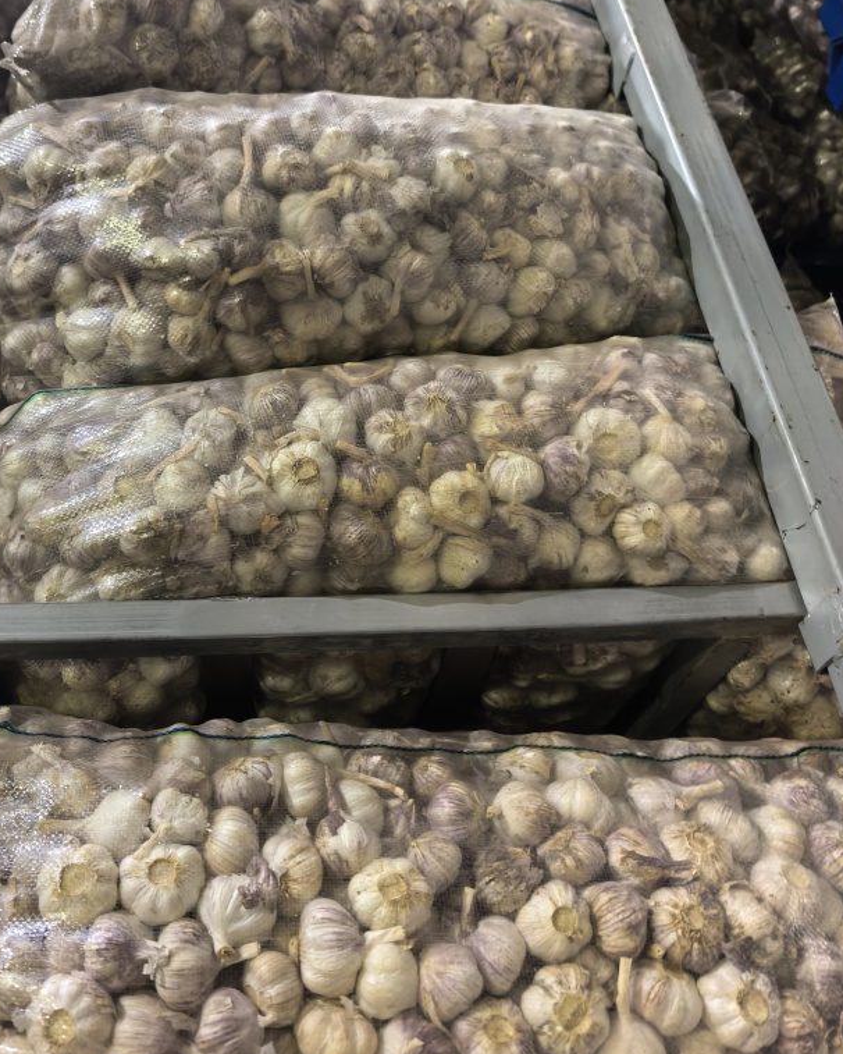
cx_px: 289
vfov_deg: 54.1
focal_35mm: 33
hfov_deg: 44.0
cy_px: 475
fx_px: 1029
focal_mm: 6.98
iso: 1000
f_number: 1.4
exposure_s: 1/33.3
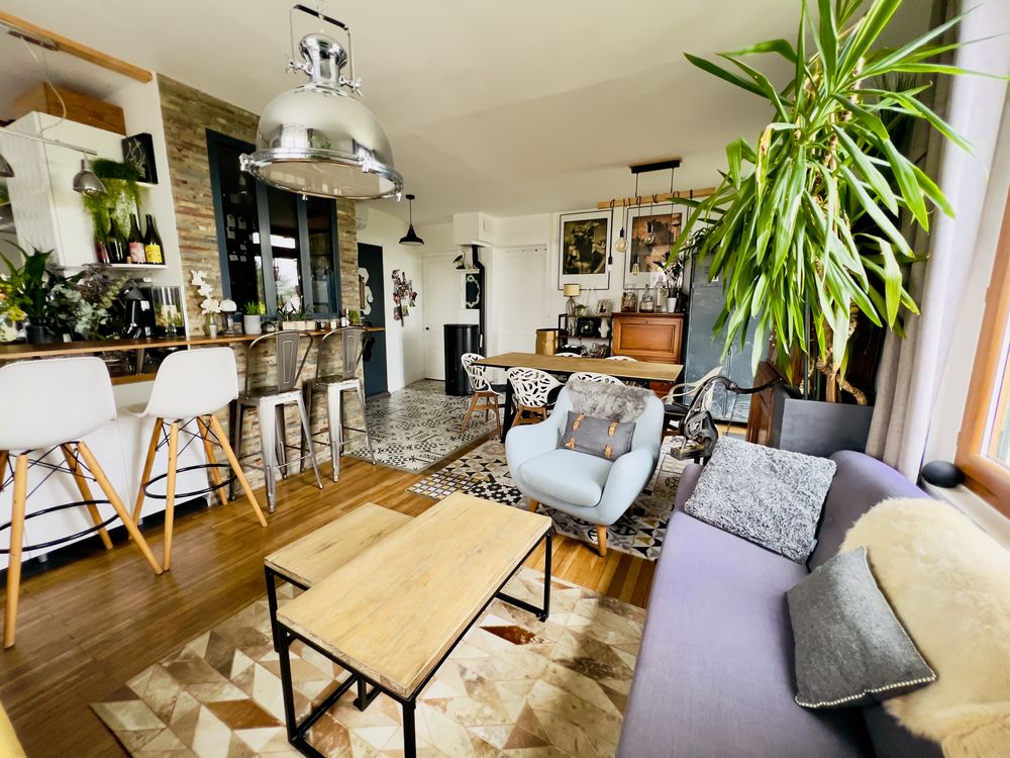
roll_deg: -0.4
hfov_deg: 106.2
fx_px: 379
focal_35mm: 13
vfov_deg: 89.9
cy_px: 379
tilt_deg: -12.0
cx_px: 505
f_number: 1.8
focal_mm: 1.57
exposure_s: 1/60
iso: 320
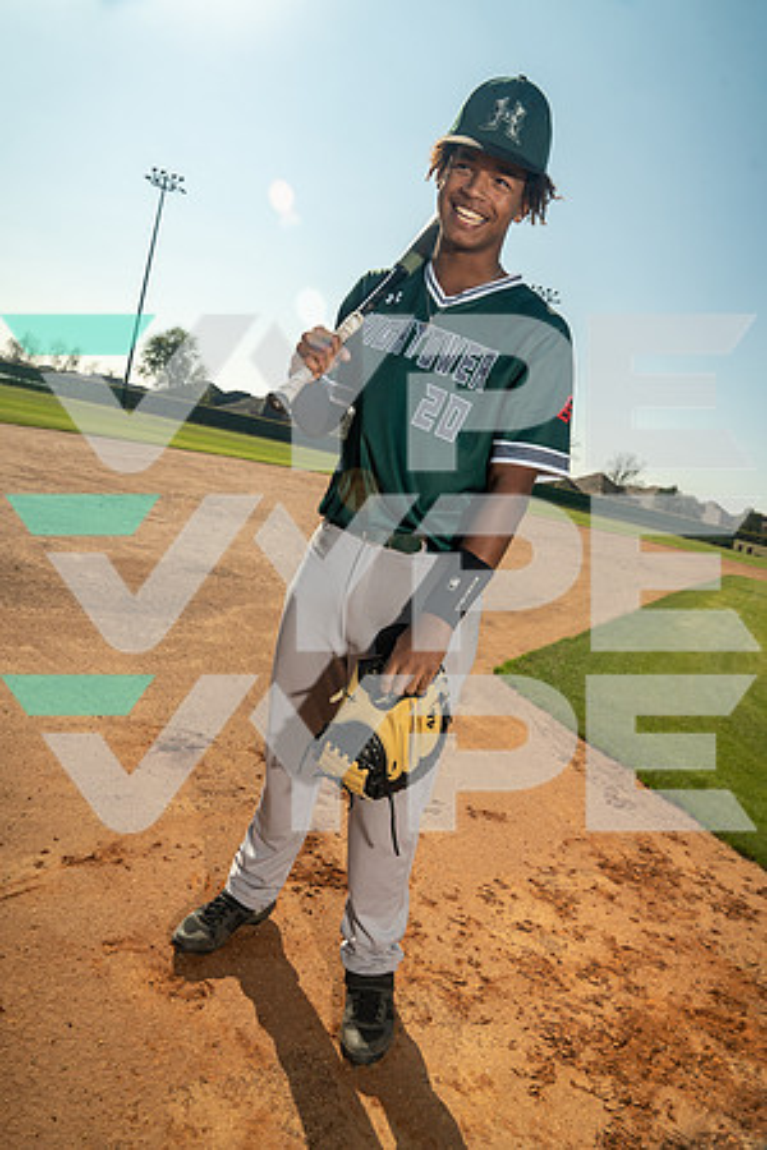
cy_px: 575
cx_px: 384
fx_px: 767
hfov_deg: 53.1
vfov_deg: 73.7
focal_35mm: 24
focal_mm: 24
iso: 500
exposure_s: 1/200
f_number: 7.1
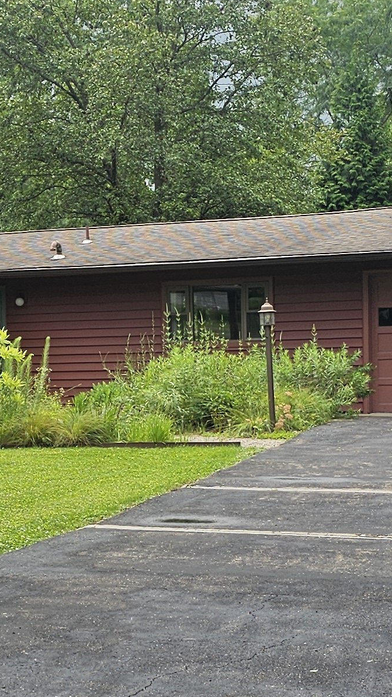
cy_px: 475
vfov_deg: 25.2
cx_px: 44
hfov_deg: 14.3
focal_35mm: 84
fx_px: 1552
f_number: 1.7
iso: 10
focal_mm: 6.3
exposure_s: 1/415
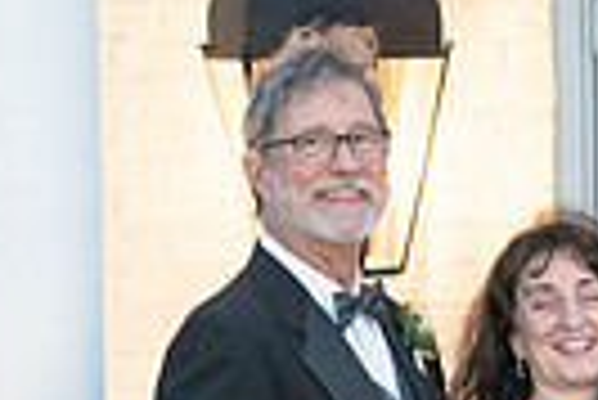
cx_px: 972
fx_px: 5321
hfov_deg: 6.3
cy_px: 683
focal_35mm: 320
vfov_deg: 4.3
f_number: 4
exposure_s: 1/100
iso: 4000
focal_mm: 70
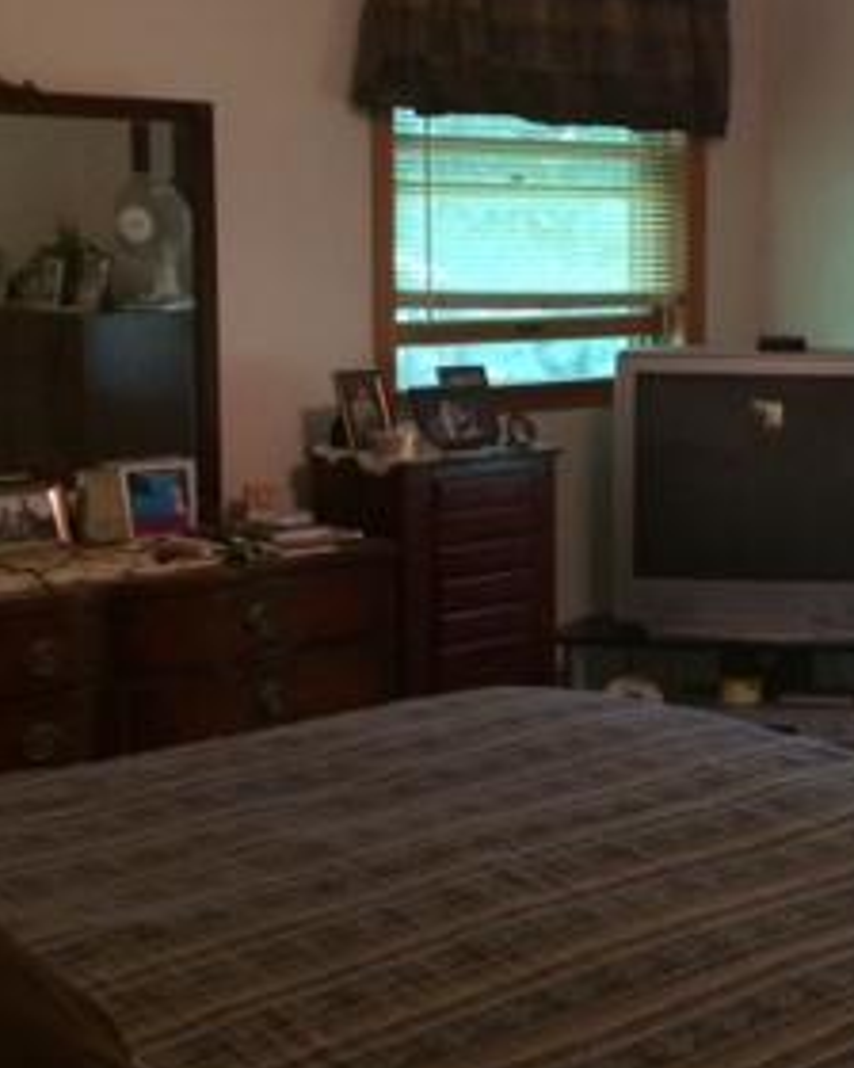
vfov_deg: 28.3
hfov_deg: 22.4
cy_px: 477
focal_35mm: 67
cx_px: 724
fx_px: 2117
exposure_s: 1/30
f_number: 2.2
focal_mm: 4.12
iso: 320
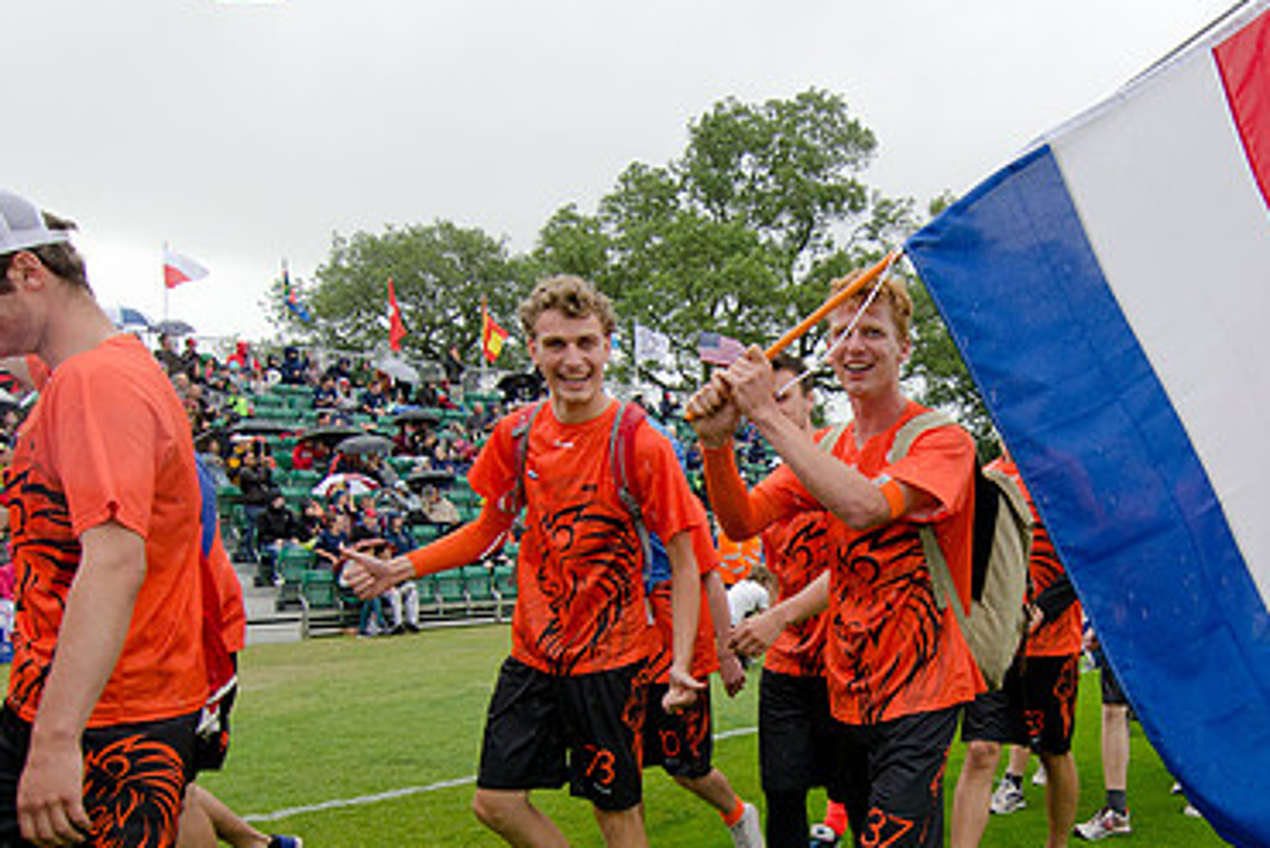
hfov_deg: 69.4
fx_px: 910
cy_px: 515
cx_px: 738
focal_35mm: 26
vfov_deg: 49.6
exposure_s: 1/640
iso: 500
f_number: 4.5
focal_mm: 11
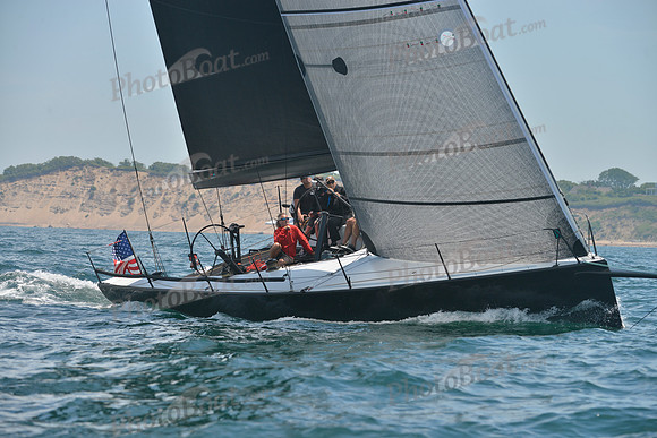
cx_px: 328
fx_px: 3651
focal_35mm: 200
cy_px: 219
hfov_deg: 10.3
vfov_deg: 6.9
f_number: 8
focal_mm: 200
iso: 280
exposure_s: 1/800
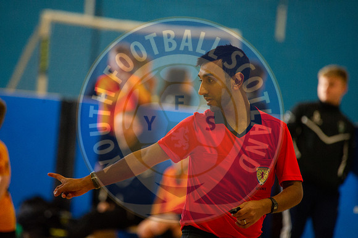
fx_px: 3379
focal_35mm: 340
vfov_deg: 4.0
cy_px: 119
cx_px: 179
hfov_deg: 6.1
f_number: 5.6
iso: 6400
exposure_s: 1/400
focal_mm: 340
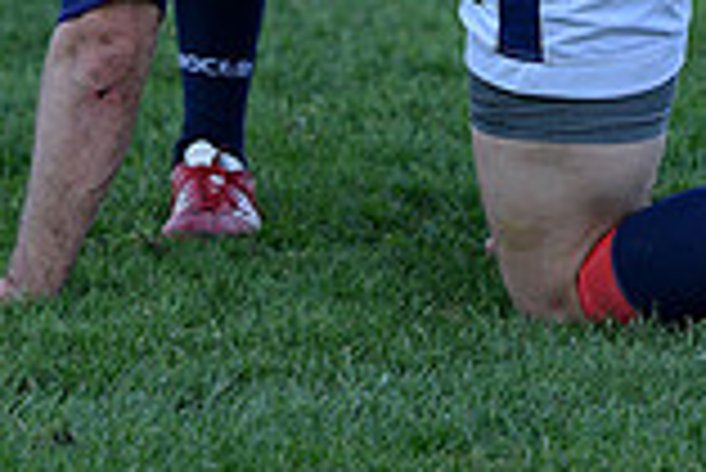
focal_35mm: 451
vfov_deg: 3.0
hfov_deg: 4.6
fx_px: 8853
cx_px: 481
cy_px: -389
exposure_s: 1/500
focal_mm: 122
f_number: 2.8
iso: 250
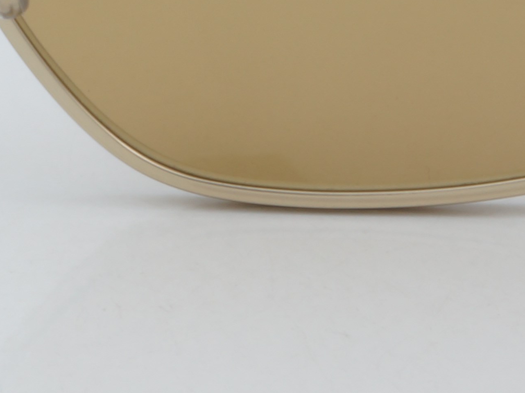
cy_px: -186
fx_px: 5629
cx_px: -228
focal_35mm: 371
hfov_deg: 5.3
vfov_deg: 4.0
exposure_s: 1/3
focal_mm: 55
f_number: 29
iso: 100
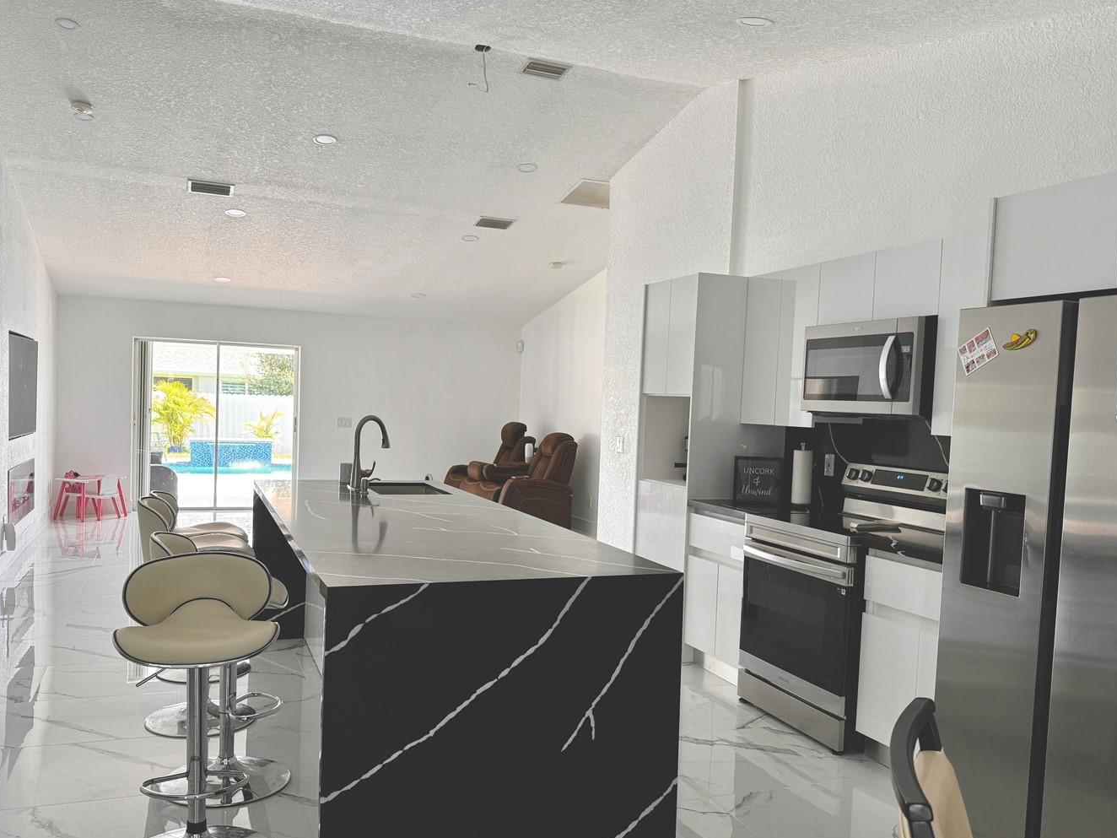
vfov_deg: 48.2
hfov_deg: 61.7
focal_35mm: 29
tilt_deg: -4.3
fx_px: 936
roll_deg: -1.8
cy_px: 459
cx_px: 548
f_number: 1.78
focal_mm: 6.76
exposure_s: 1/121
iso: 100
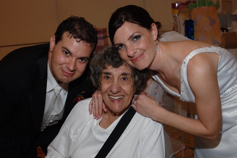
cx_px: 118
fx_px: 316
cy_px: 79
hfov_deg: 41.2
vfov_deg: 28.0
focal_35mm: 48
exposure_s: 1/40
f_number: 5
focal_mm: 32
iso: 400
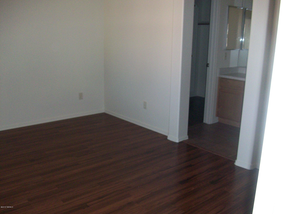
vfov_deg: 41.8
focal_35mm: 34
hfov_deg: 54.0
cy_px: 107
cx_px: 143
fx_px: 281
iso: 160
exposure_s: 1/60
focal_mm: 5.7
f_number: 2.8
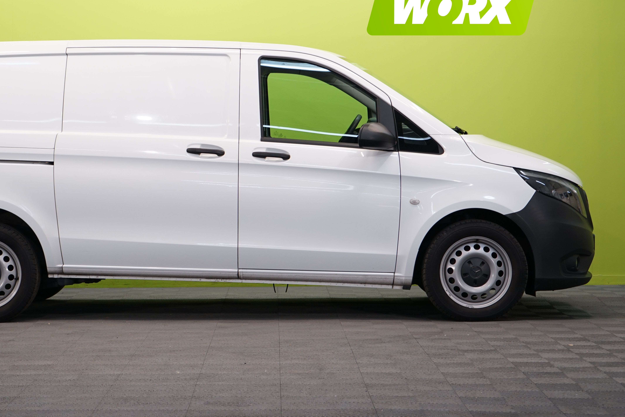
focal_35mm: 94
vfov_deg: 14.5
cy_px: 184
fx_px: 1632
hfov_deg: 21.6
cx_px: 203
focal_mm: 67
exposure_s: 1/30
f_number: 5.6
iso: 320
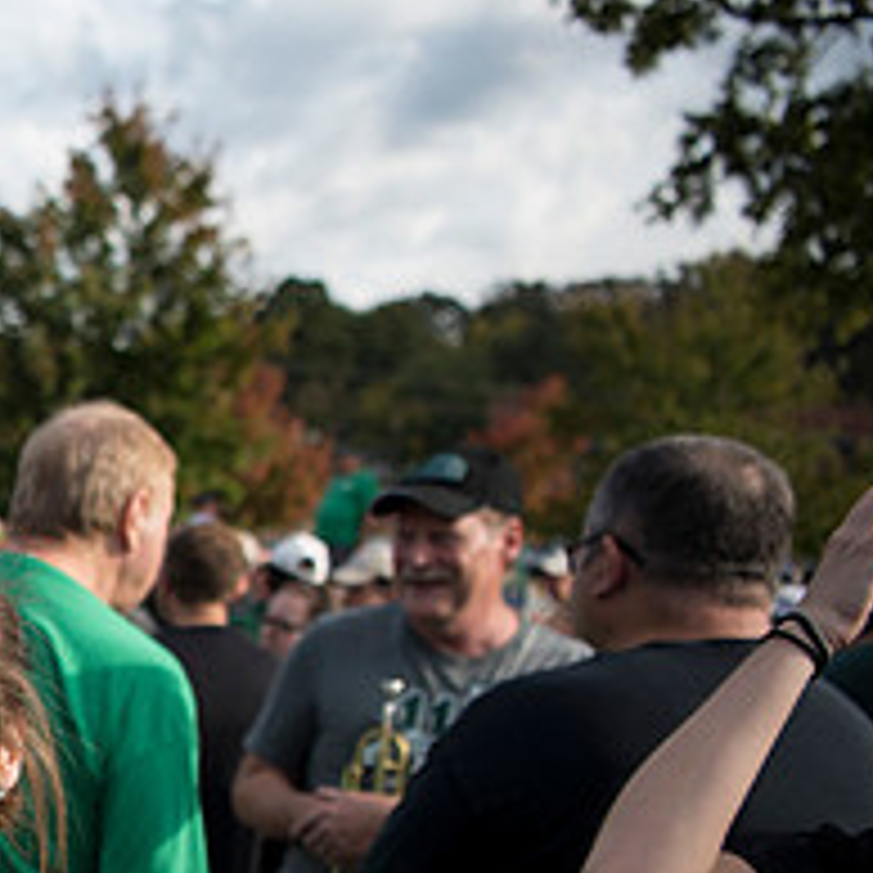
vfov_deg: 27.0
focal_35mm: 61
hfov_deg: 23.4
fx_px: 1740
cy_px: 821
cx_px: -387
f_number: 2.8
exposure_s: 1/2000
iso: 250
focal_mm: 24
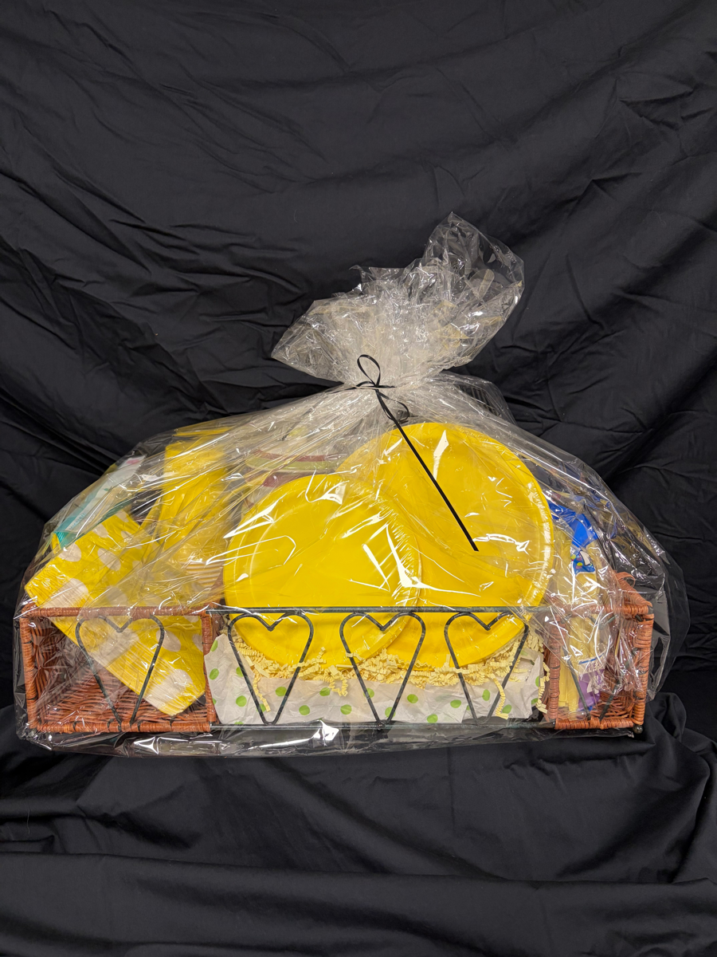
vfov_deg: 67.3
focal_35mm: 26
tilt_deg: -13.0
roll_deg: +0.4
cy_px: 478
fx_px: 718
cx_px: 358
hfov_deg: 53.1
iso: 160
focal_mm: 5.96
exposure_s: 1/60
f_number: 1.6
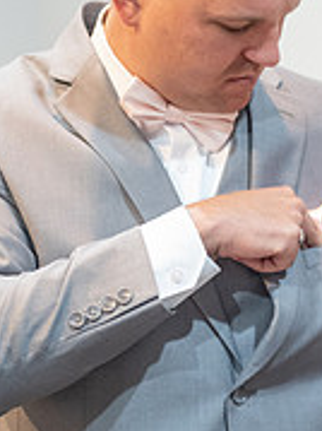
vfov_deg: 16.3
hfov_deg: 12.2
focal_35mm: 121
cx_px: 197
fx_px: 1503
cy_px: 250
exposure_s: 1/100
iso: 2500
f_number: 2.8
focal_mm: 50
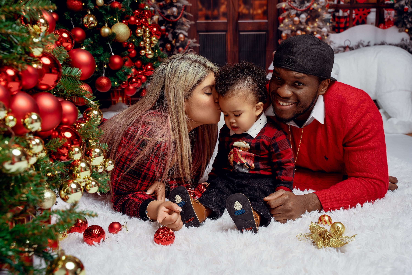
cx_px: 206
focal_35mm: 41
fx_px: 470
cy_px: 138
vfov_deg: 32.6
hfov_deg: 47.3
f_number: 5.6
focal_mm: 41.1
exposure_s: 1/125
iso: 100
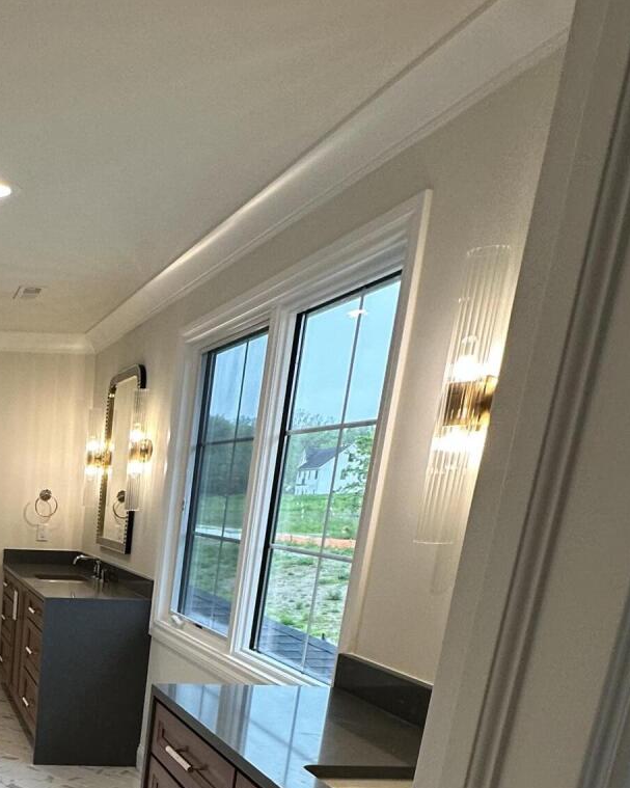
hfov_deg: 34.7
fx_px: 839
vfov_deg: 44.8
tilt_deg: -17.2
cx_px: -83
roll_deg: -2.2
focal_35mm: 36
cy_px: 737
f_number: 2.2
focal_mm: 2.22
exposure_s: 1/120
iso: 100
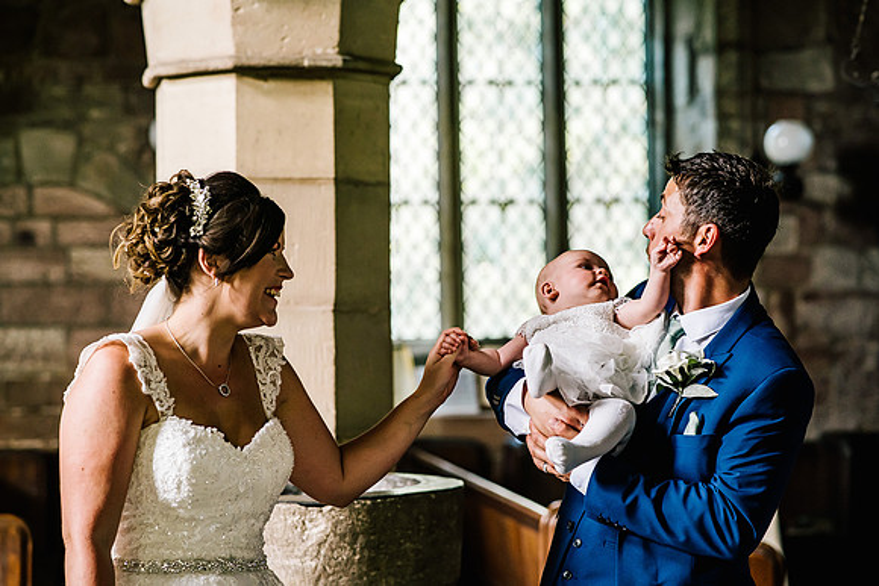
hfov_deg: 23.7
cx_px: 440
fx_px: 2094
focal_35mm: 86
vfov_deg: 15.9
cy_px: 293
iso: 2000
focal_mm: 85
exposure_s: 1/200
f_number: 2.8
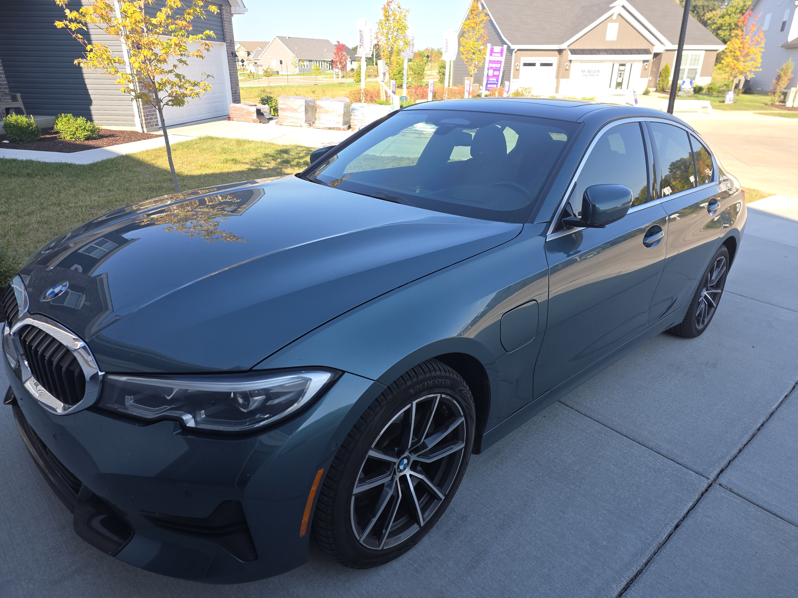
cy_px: 299
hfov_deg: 73.9
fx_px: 530
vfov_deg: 58.9
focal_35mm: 23
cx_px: 399
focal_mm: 6.3
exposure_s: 1/222
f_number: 1.7
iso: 12
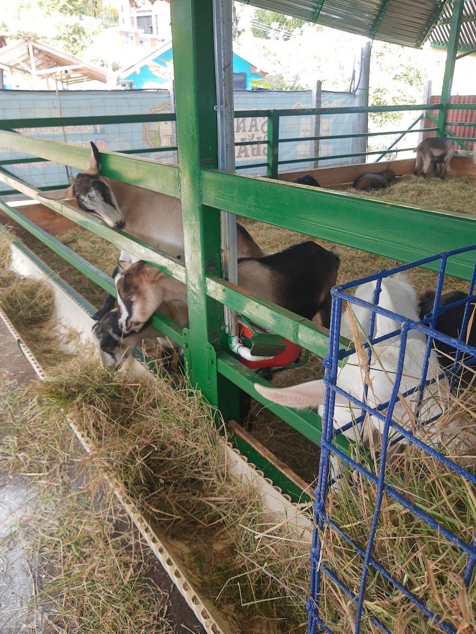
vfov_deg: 67.3
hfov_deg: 53.1
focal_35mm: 26
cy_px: 317
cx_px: 238
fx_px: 477
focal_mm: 3.95
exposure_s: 1/100
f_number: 1.8
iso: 55
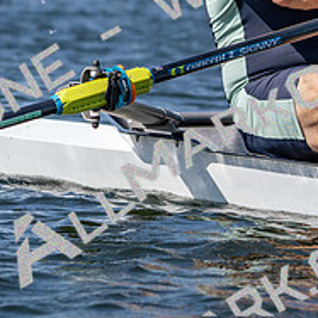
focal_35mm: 528
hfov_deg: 3.3
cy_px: 25
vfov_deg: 3.3
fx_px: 5488
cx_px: 359
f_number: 5.6
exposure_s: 1/2000
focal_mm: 200
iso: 200
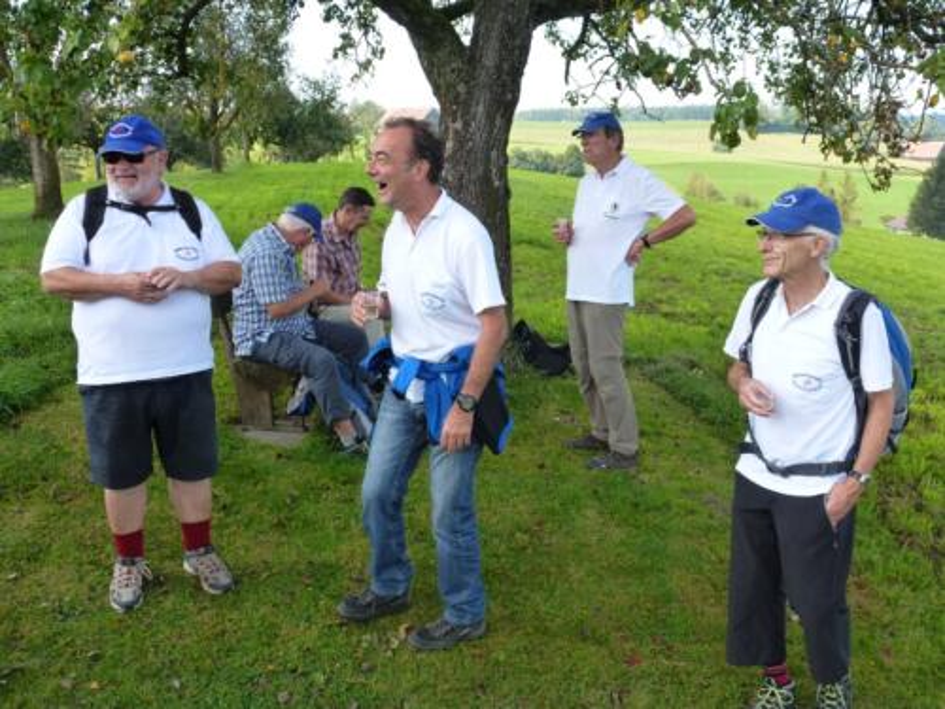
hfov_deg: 55.4
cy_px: 354
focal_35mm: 33
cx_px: 472
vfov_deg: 42.9
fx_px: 901
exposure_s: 1/200
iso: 160
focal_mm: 5.9
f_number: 4
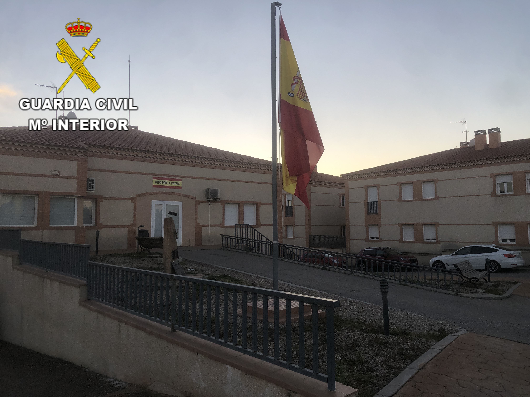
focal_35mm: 28
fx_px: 429
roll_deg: +0.3
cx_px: 265
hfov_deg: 63.4
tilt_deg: +4.5
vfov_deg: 49.7
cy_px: 198
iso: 20
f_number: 1.8
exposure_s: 1/384
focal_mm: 4
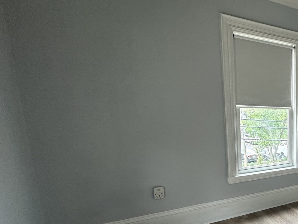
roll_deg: -0.6
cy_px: 158
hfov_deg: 46.9
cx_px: 315
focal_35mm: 30
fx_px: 258
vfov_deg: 45.7
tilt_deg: -10.1
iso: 160
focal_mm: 2.22
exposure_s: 1/99
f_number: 2.2
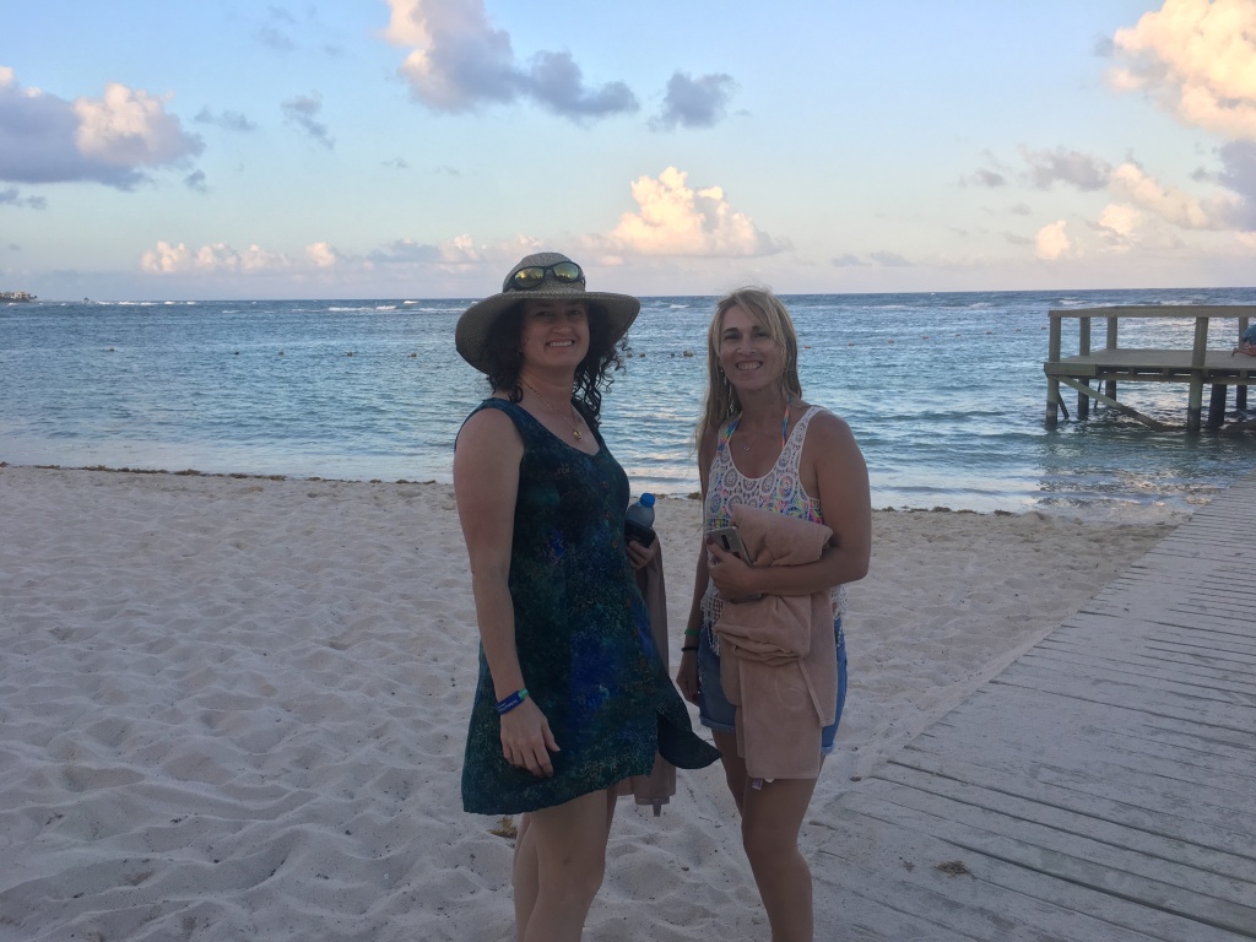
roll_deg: +0.6
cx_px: 628
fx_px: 1052
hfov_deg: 61.7
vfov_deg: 48.2
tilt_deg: -8.5
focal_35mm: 29
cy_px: 471
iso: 25
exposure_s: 1/242
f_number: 2.2
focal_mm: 4.15
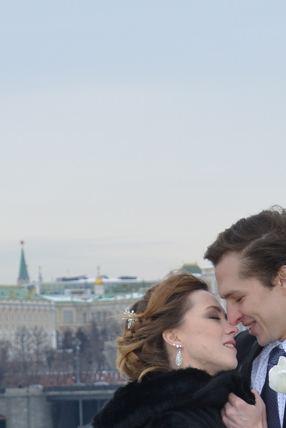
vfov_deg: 10.9
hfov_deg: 7.3
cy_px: 418
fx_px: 2226
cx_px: 219
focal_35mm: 187
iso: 500
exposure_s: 1/125
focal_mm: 50
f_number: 7.1
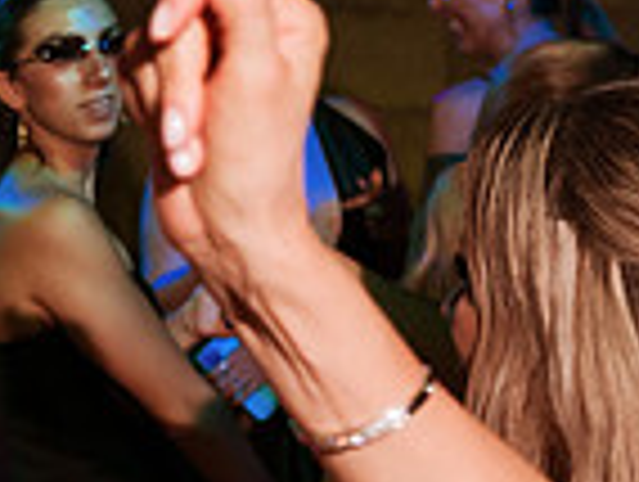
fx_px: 2755
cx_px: -279
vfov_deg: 9.8
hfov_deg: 12.6
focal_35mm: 149
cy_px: 578
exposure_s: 1/250
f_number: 4.5
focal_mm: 35
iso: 2000
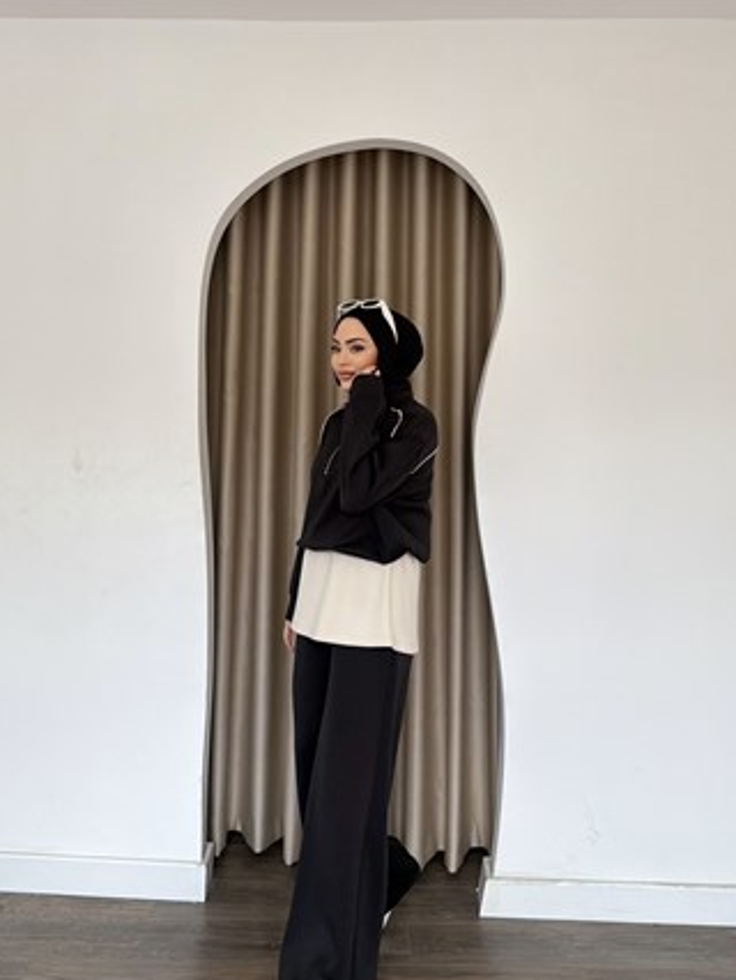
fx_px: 850
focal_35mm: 30
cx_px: 340
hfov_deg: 46.8
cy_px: 523
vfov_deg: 59.9
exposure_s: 1/1553
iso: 320
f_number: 1.78
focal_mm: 6.76
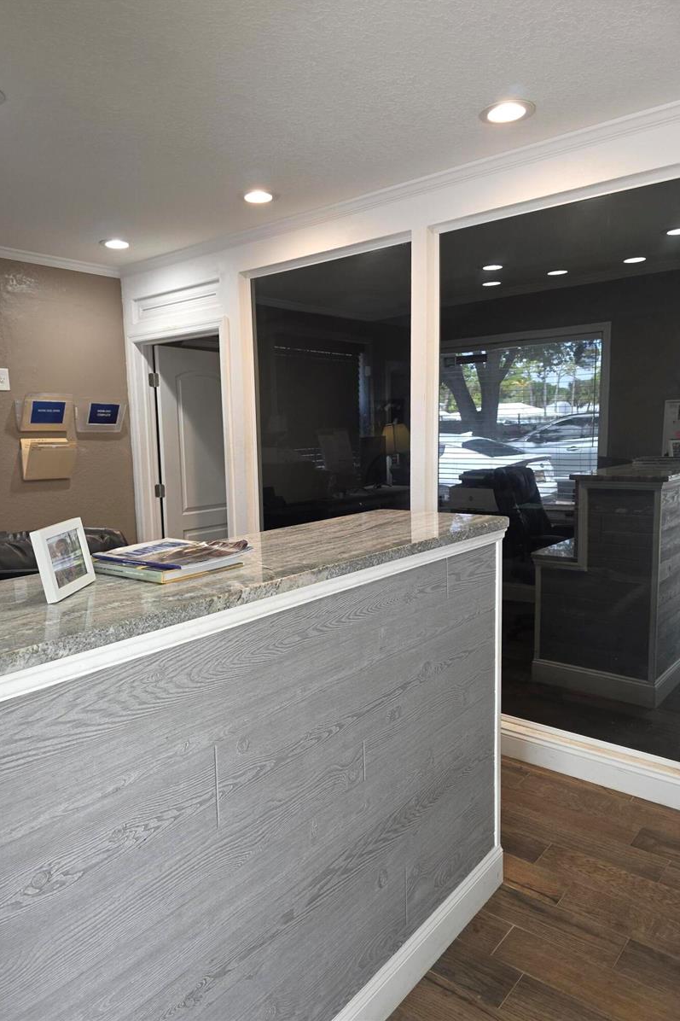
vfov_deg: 73.8
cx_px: 313
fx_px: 680
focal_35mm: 24
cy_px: 510
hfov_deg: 53.1
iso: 50
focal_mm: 6.3
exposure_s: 1/50
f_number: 1.7
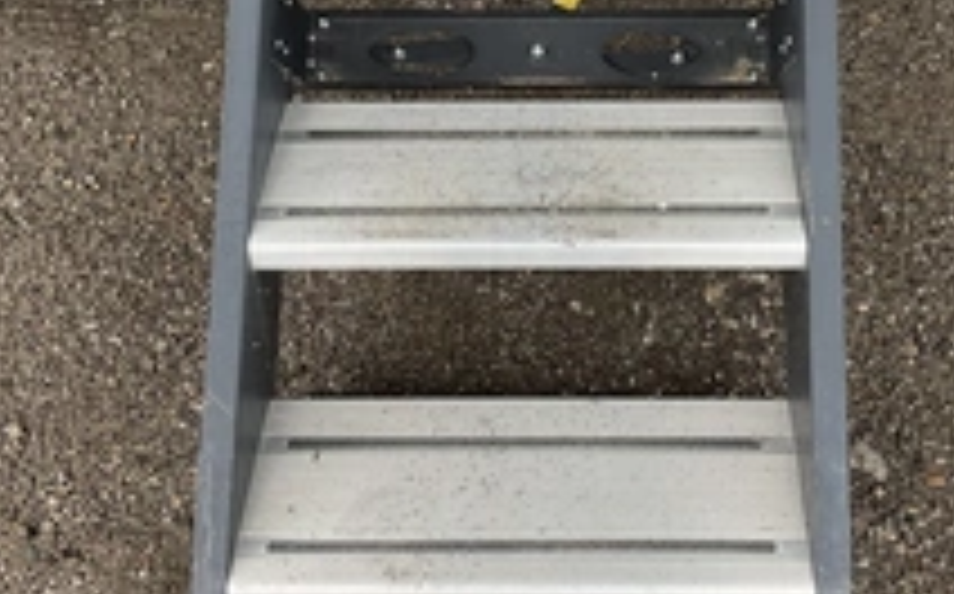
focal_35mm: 58
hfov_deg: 35.1
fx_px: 1506
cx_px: 558
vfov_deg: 21.8
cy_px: 54
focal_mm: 3
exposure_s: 1/122
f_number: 1.8
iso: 20
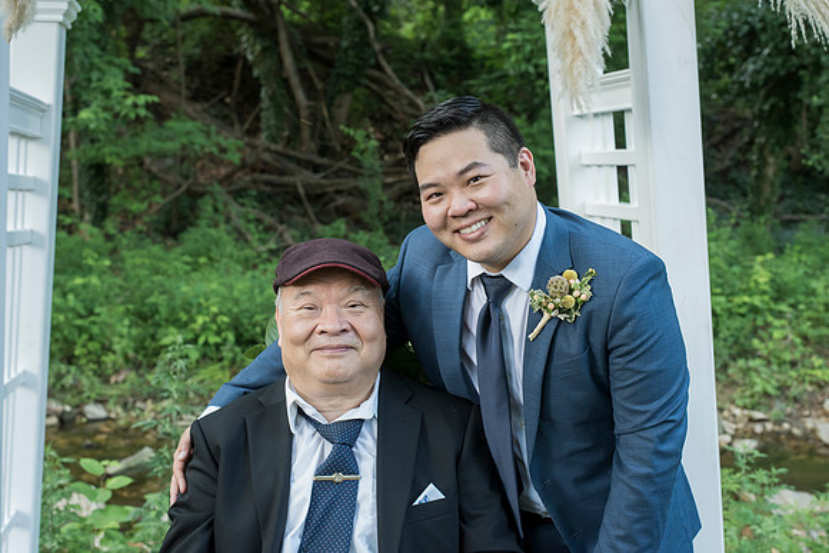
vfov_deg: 25.3
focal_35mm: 53
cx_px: 439
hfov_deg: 37.2
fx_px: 1230
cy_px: 264
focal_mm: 50
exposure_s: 1/100
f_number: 5.6
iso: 1250
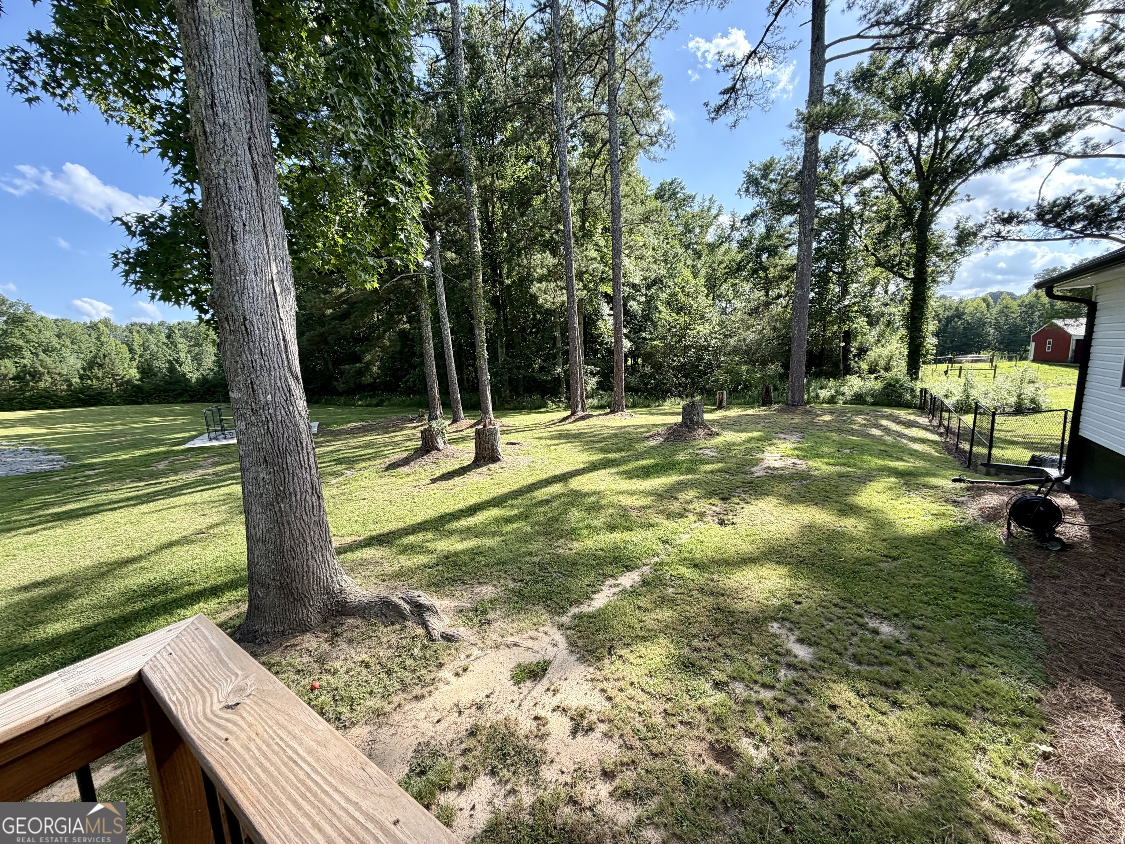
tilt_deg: -9.2
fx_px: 455
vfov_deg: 85.7
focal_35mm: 14
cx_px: 562
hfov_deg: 102.1
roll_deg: +3.6
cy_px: 422
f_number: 2.2
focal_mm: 2.22
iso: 50
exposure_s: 1/502
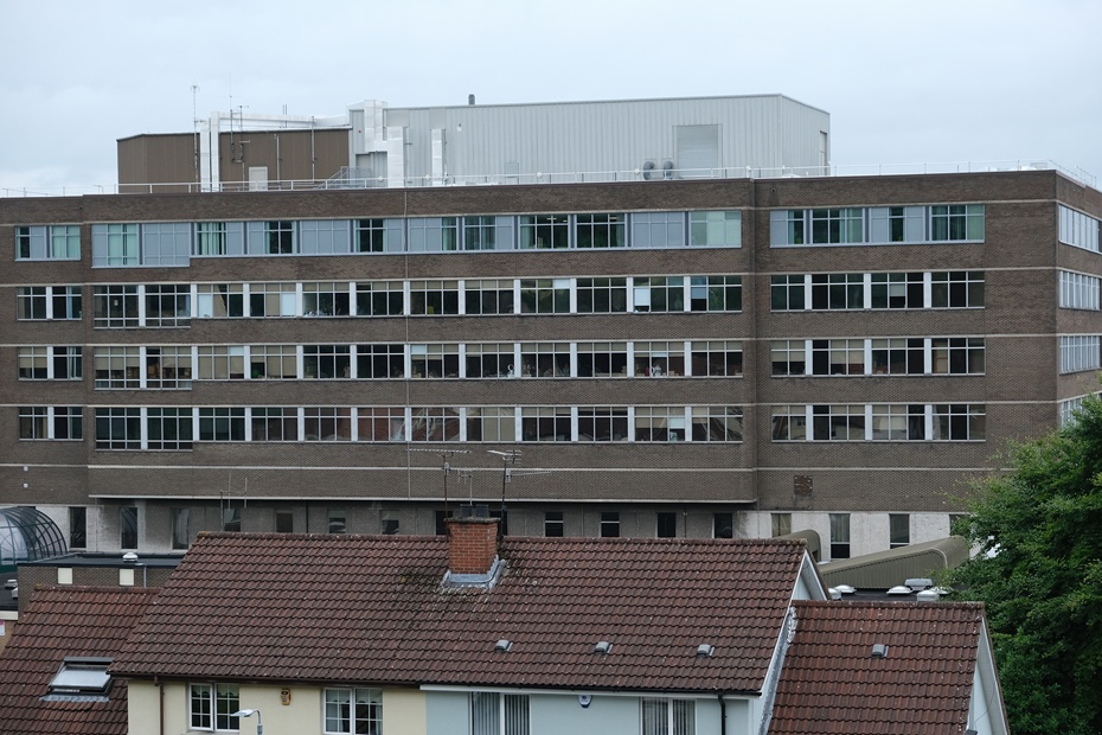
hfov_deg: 24.5
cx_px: 551
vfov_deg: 16.5
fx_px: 2541
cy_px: 368
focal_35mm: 83
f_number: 5
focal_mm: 55
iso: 800
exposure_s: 1/1800
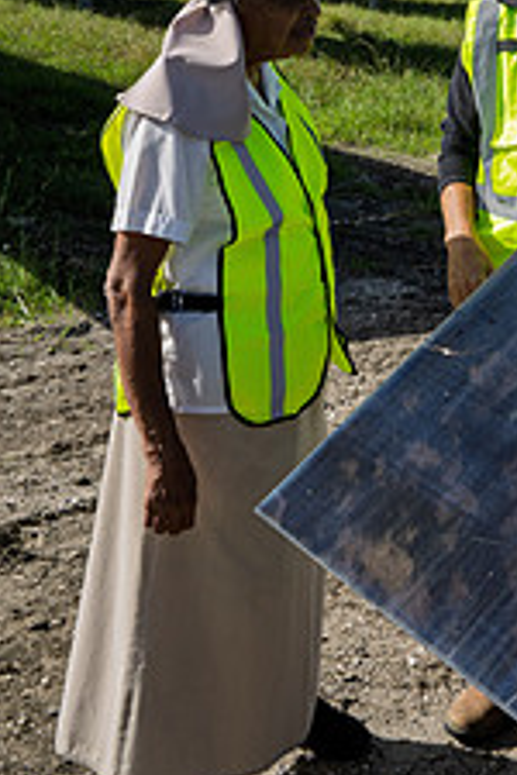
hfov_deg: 23.2
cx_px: 514
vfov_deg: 33.4
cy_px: 52
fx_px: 1206
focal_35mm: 56
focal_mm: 28
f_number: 14
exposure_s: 1/320
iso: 200
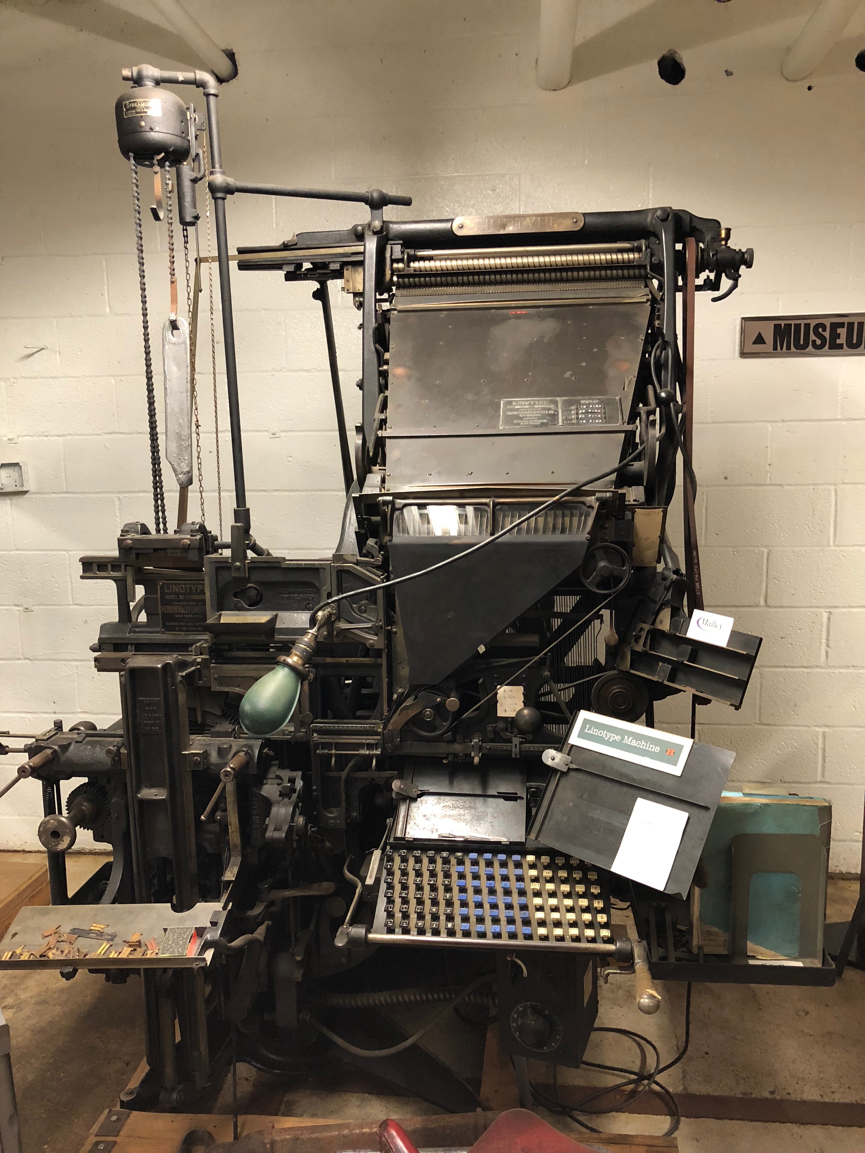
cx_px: 432
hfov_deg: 49.7
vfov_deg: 63.4
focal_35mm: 28
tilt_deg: -9.7
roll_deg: +1.4
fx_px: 933
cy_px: 576
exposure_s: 1/15
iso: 80
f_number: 1.8
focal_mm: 3.99
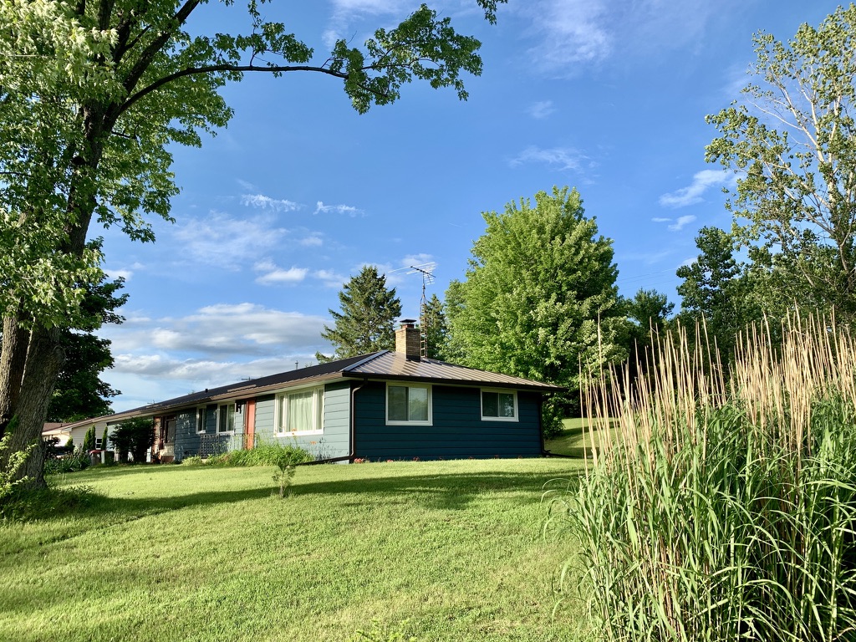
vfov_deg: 53.1
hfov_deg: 67.3
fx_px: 643
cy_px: 321
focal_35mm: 26
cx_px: 428
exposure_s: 1/1176
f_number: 1.8
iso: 25
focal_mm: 4.25
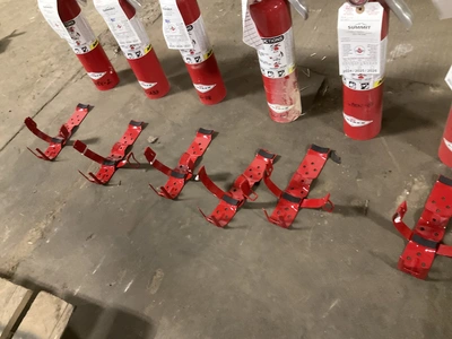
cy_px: 170
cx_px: 226
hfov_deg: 61.7
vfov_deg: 48.2
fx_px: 379
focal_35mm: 29
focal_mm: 3
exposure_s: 1/30
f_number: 1.8
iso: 320
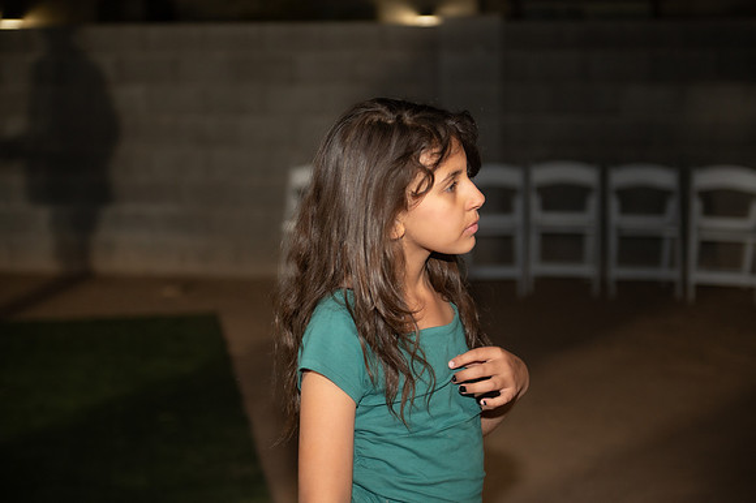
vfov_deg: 22.6
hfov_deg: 33.4
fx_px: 1259
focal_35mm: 60
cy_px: 252
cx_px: 378
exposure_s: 1/100
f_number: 2.8
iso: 800
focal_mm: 60
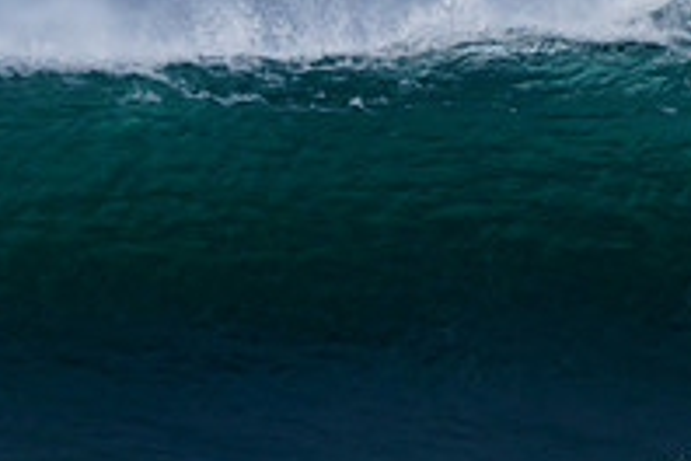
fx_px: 25277
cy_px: 251
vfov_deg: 1.0
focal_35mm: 1317
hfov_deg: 1.6
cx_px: 750
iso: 100
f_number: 6.3
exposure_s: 1/500
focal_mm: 300
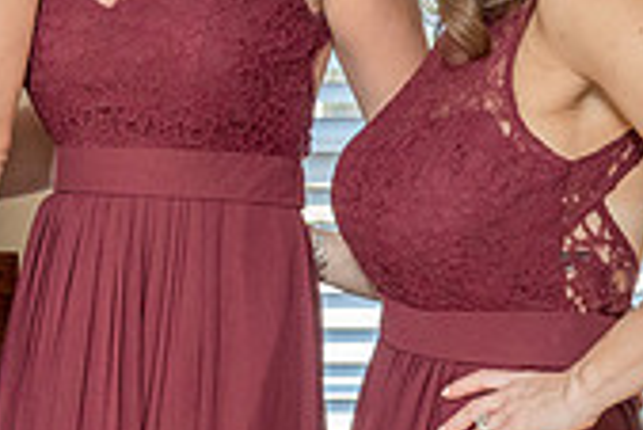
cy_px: -31
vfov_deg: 10.5
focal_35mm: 130
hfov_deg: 14.9
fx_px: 2324
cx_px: -231
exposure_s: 1/100
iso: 2000
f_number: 5.6
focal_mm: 35
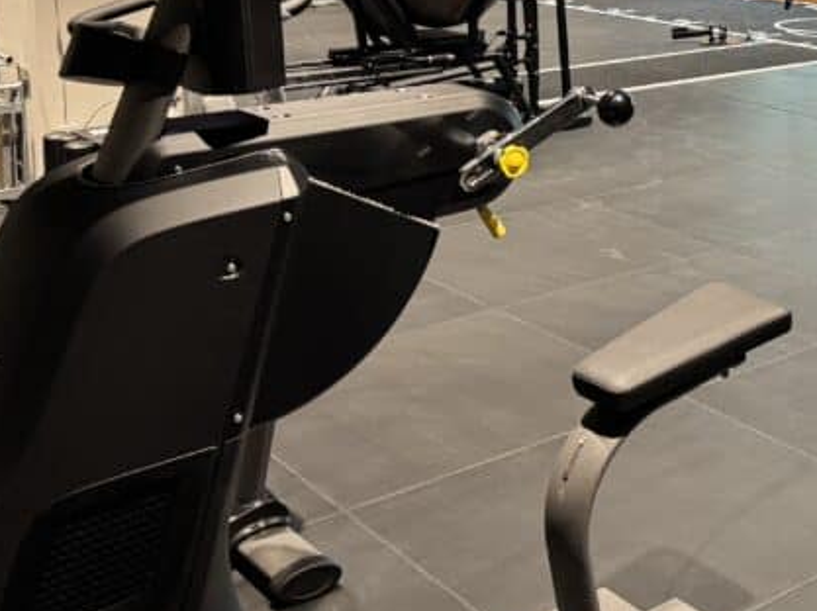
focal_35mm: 59
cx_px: 835
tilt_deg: -5.5
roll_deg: -0.3
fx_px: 1391
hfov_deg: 30.2
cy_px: -24
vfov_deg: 23.6
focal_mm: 6.76
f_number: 1.78
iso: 160
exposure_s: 1/50
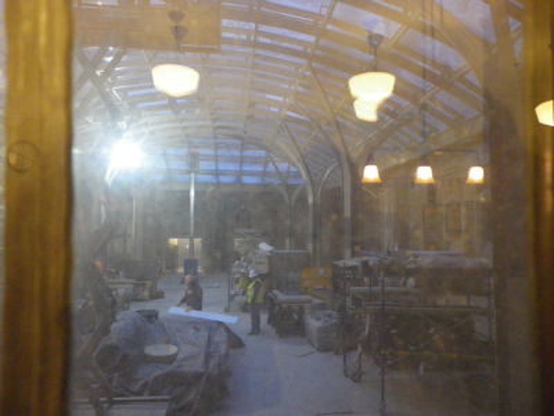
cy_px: 208
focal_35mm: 28
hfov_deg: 63.4
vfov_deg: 49.7
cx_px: 277
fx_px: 448
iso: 800
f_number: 2.6
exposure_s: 1/40
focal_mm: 4.9
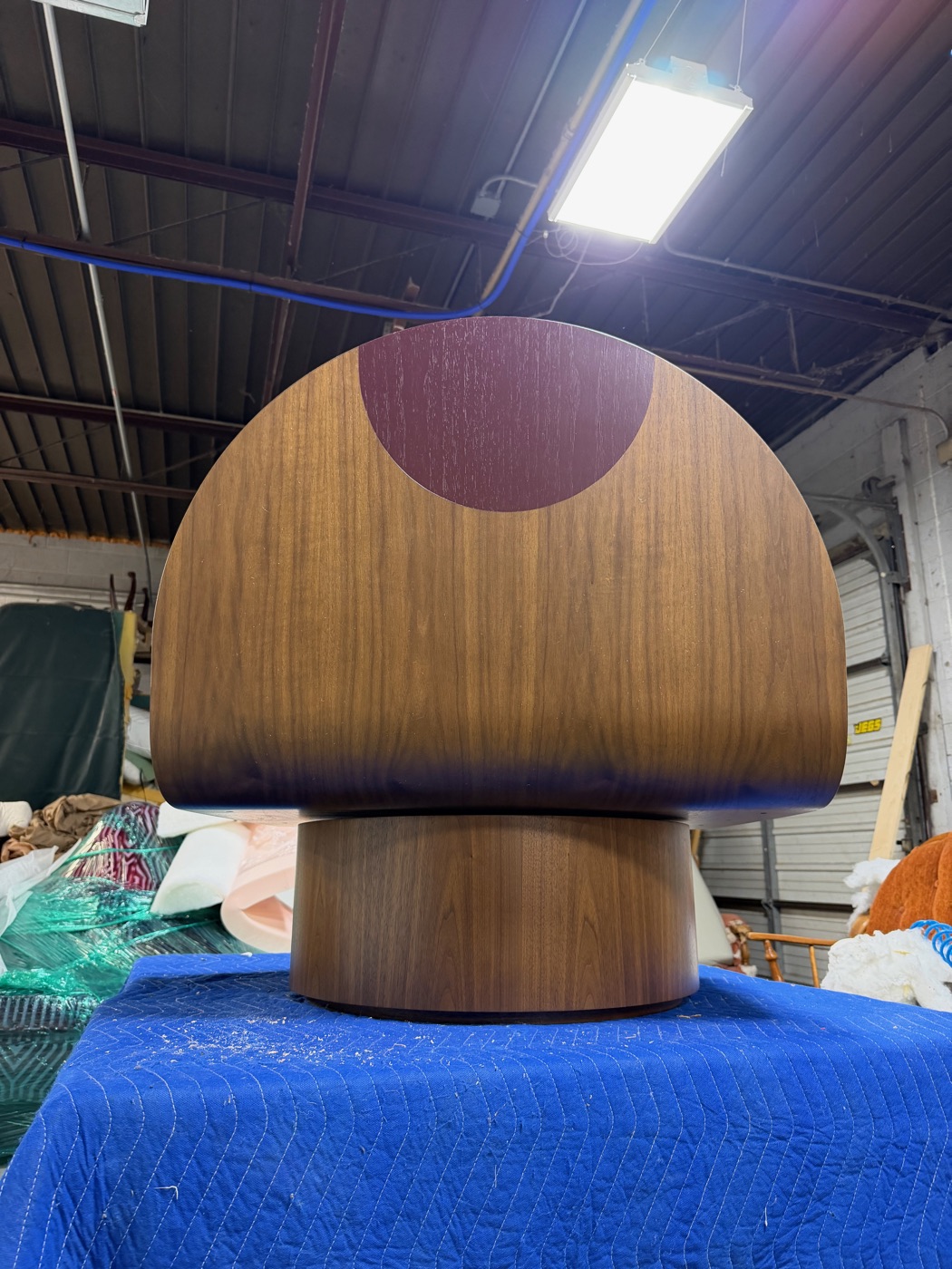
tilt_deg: +14.0
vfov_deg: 71.6
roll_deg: +0.0
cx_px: 476
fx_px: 880
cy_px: 634
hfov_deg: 56.8
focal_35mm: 24
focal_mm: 6.76
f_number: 1.78
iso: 200
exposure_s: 1/60
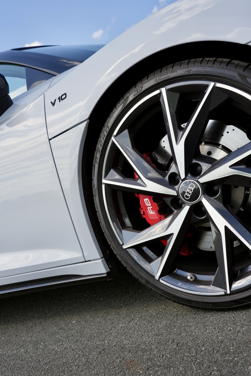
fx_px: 387
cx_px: 126
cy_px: 188
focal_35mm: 37
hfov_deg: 35.9
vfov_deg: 51.9
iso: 160
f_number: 7.1
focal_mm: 37
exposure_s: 1/250
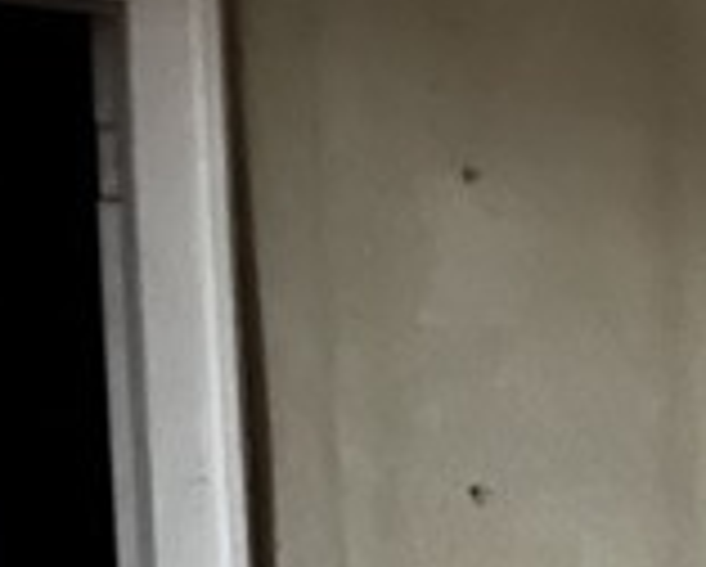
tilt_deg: -5.1
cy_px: 1058
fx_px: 2699
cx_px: 1515
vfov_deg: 11.1
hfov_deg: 12.6
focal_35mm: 129
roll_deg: -0.9
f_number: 1.6
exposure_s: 1/5
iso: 640
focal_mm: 5.1
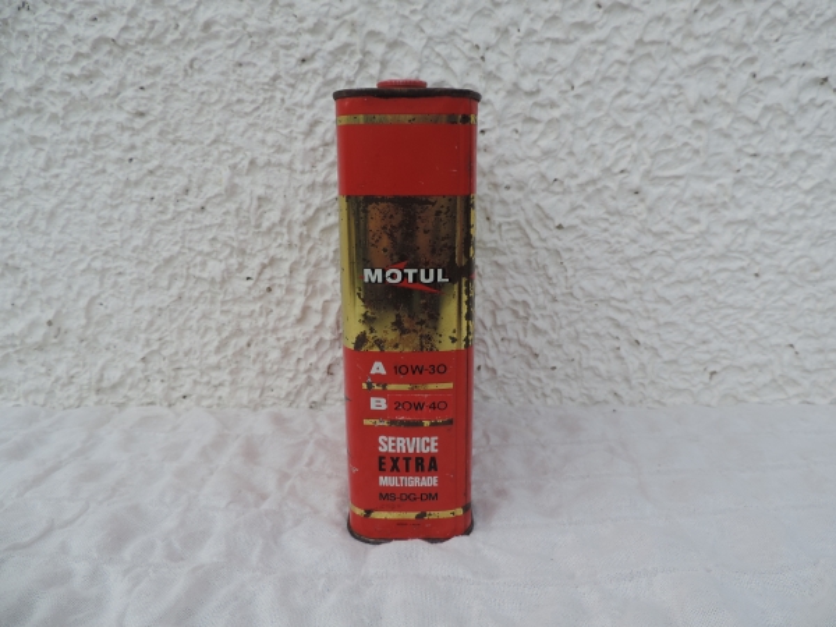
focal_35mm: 24
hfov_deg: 71.6
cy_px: 314
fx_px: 580
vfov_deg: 56.8
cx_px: 418
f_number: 3
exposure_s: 1/640
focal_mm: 4.3
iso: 80
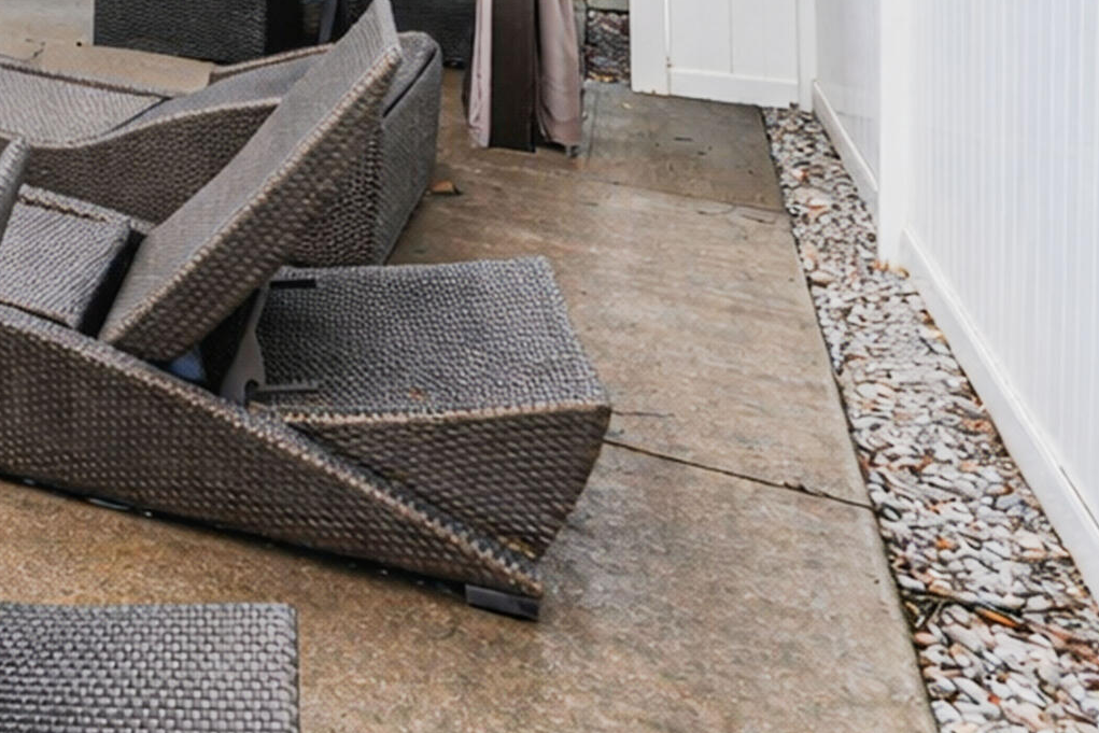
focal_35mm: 48
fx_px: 1480
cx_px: -499
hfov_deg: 28.6
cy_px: -306
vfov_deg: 23.4
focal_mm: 16.5
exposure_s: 1/100
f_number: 5.6
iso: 50
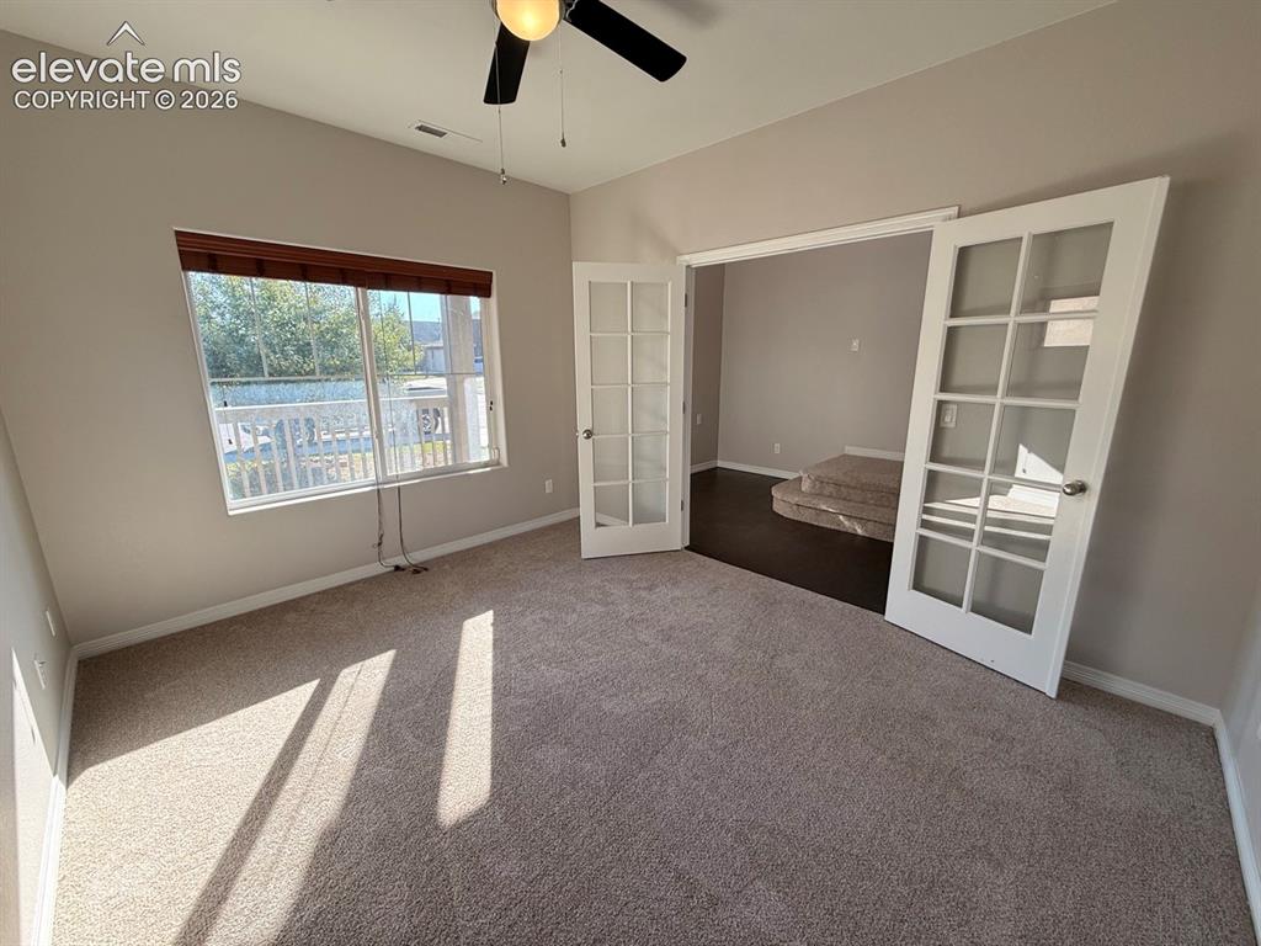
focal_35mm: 14
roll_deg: +0.6
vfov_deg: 85.7
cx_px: 630
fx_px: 510
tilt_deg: -12.6
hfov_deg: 102.1
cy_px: 473
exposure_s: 1/171
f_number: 2.2
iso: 64
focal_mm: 2.22
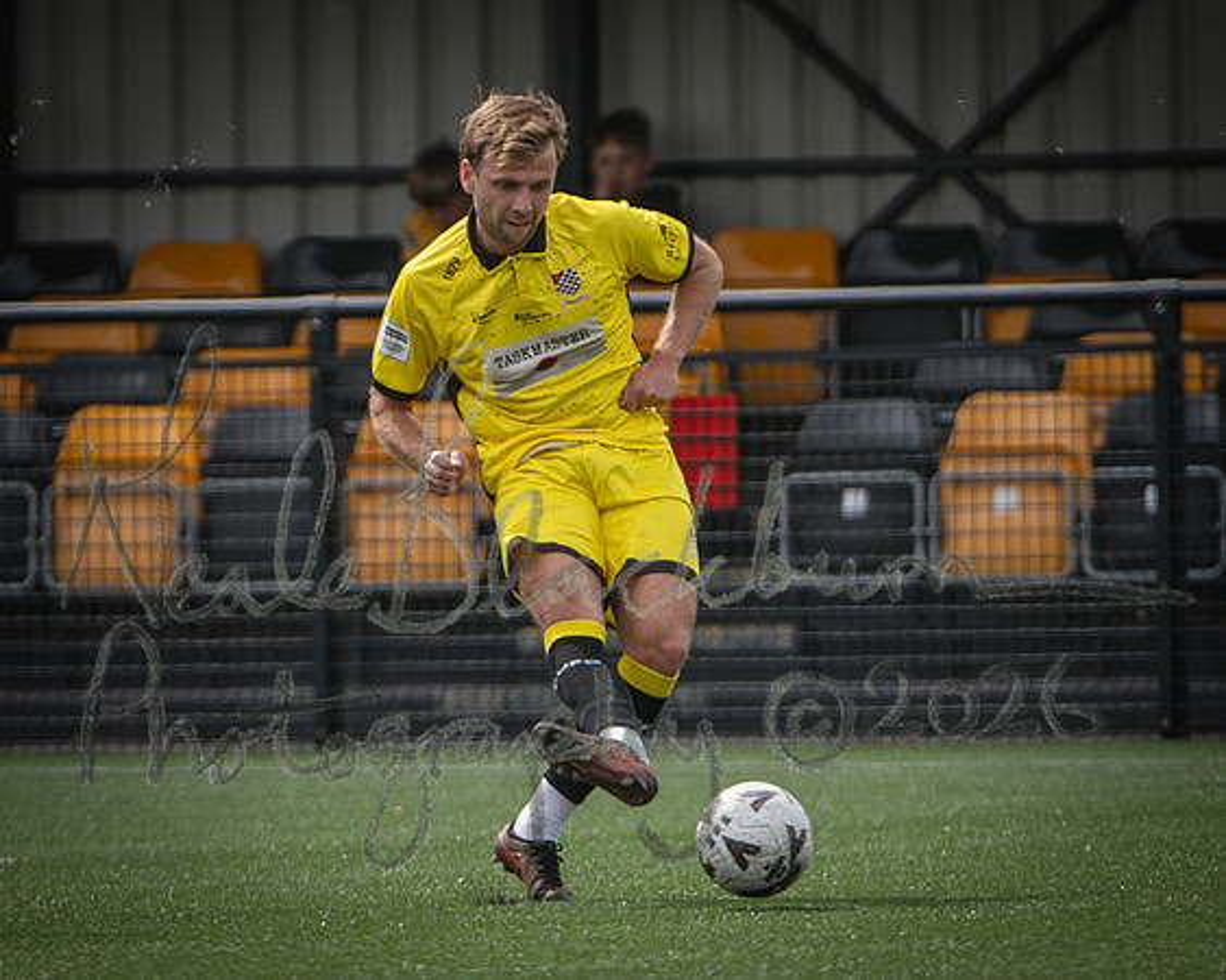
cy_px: 401
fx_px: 28041
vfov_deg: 2.0
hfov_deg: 2.5
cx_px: 508
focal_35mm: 773
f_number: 4
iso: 400
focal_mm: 360
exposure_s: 1/1600
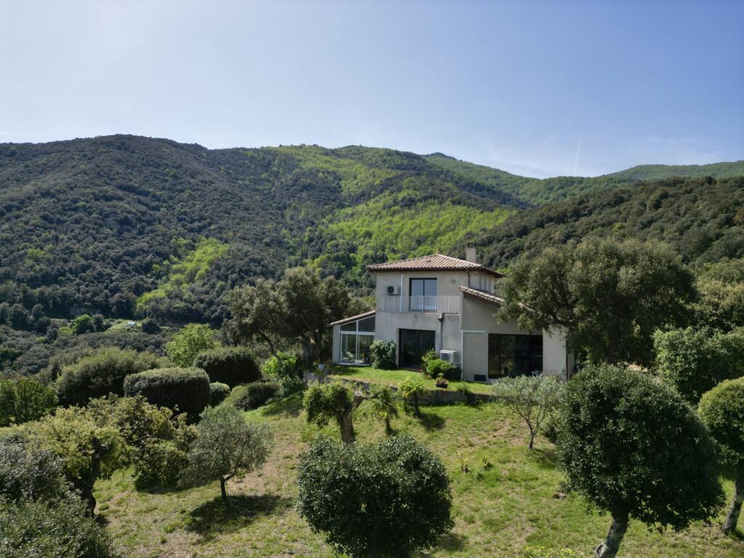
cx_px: 372
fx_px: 516
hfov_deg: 71.6
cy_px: 279
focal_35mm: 24
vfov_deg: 56.8
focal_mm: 6.72
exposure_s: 1/3200
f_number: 1.7
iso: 100
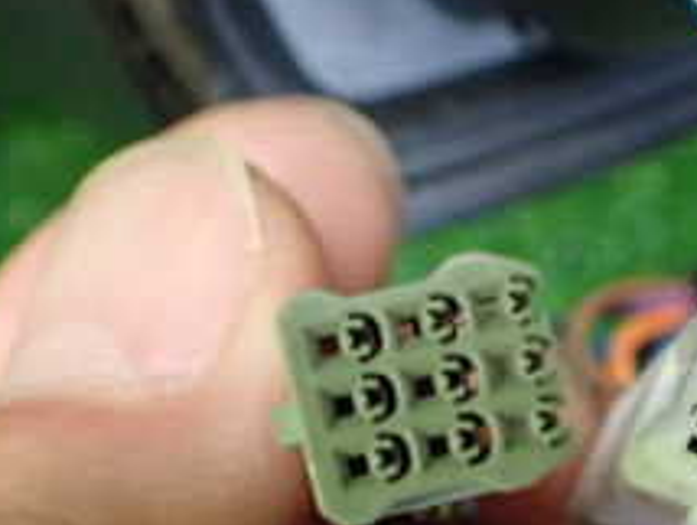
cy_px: 561
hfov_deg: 23.2
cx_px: 466
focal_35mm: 84
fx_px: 1693
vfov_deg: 17.1
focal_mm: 5.4
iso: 800
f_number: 2.3
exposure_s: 1/50
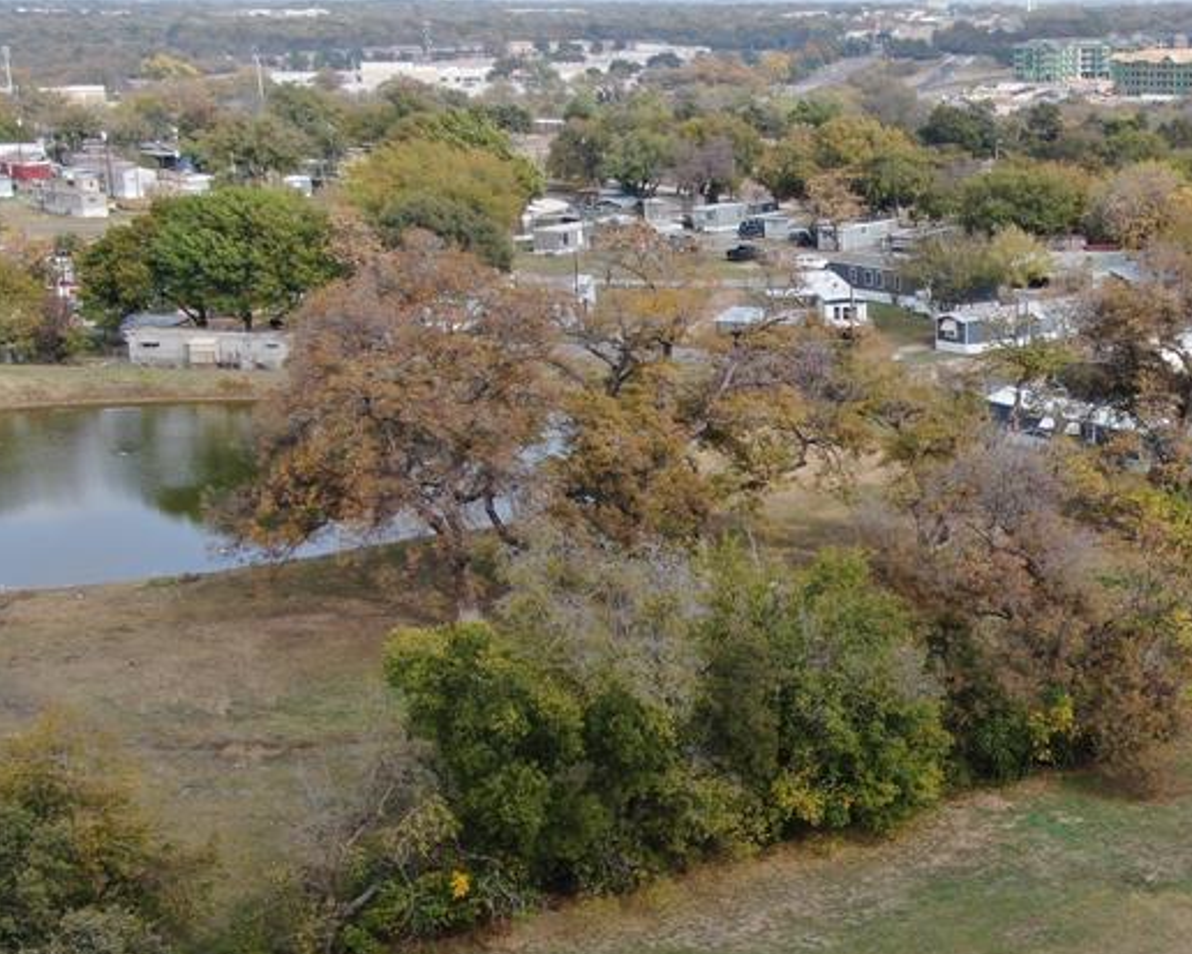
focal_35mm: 62
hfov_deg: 29.6
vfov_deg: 24.3
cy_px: 732
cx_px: 991
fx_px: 2188
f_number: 3.1
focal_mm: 5.45
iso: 100
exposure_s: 1/640
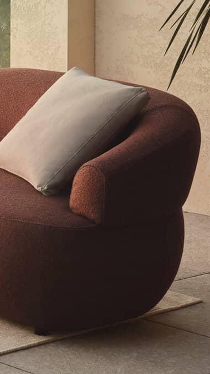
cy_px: 17
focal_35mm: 116
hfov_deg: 9.2
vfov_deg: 18.1
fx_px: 1149
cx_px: -316
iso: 400
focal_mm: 30
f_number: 6.4
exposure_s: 1/200
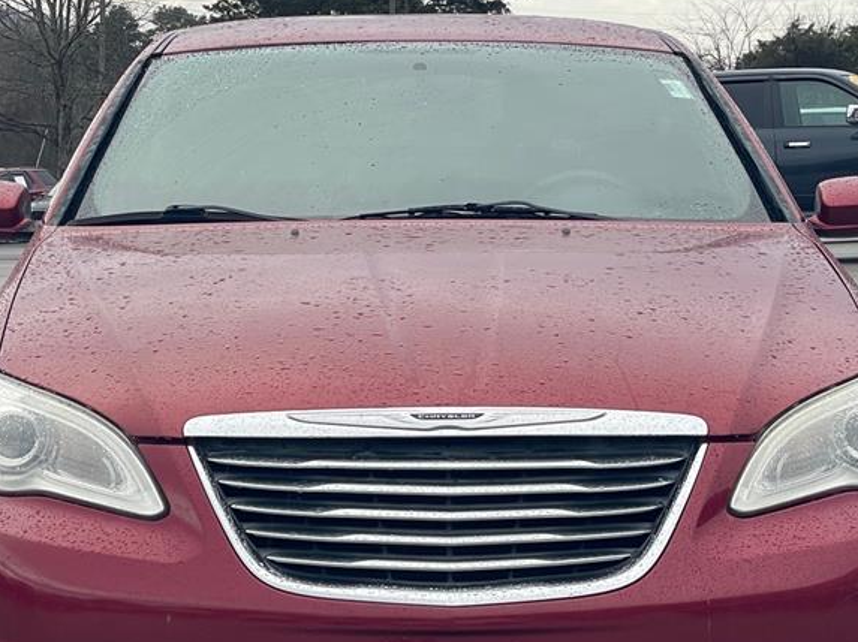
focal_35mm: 93
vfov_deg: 15.8
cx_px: 403
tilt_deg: -7.5
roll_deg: -2.2
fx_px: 2304
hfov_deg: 21.1
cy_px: 434
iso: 25
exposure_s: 1/217
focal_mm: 6
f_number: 2
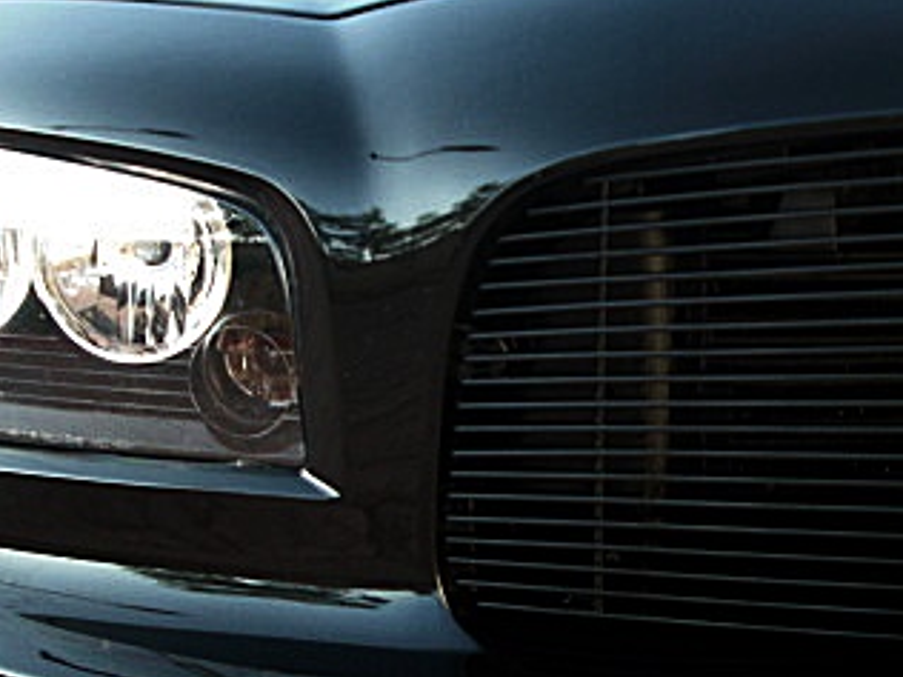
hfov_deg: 26.6
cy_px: 471
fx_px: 1904
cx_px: 523
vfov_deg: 20.1
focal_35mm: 73
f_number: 2.8
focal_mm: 6.3
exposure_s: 1/100
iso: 100
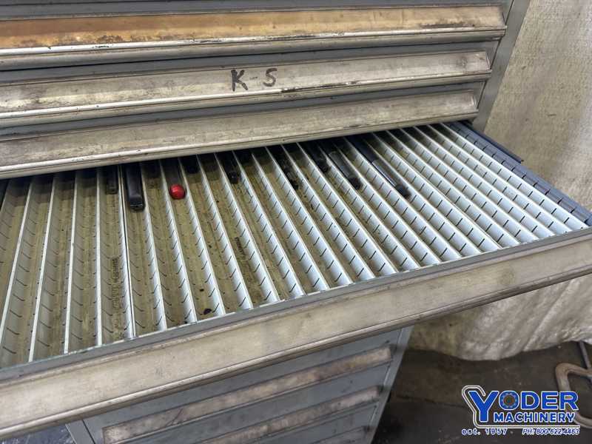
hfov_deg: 71.6
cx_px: 296
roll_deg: -3.9
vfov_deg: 56.8
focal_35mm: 24
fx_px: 410
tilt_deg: -39.2
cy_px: 222
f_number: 1.78
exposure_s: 1/121
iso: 160
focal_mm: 6.86
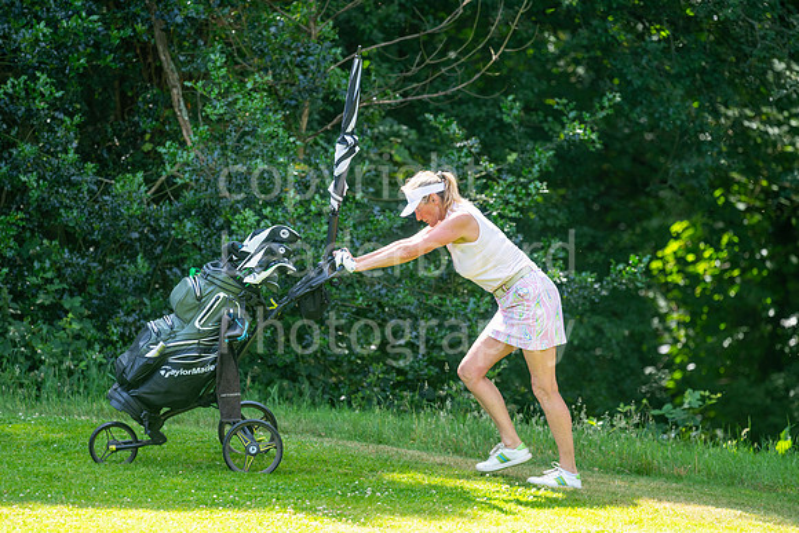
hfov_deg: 6.9
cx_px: 400
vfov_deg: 4.6
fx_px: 6660
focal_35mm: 300
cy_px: 266
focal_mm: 300
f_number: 5
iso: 200
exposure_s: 1/250
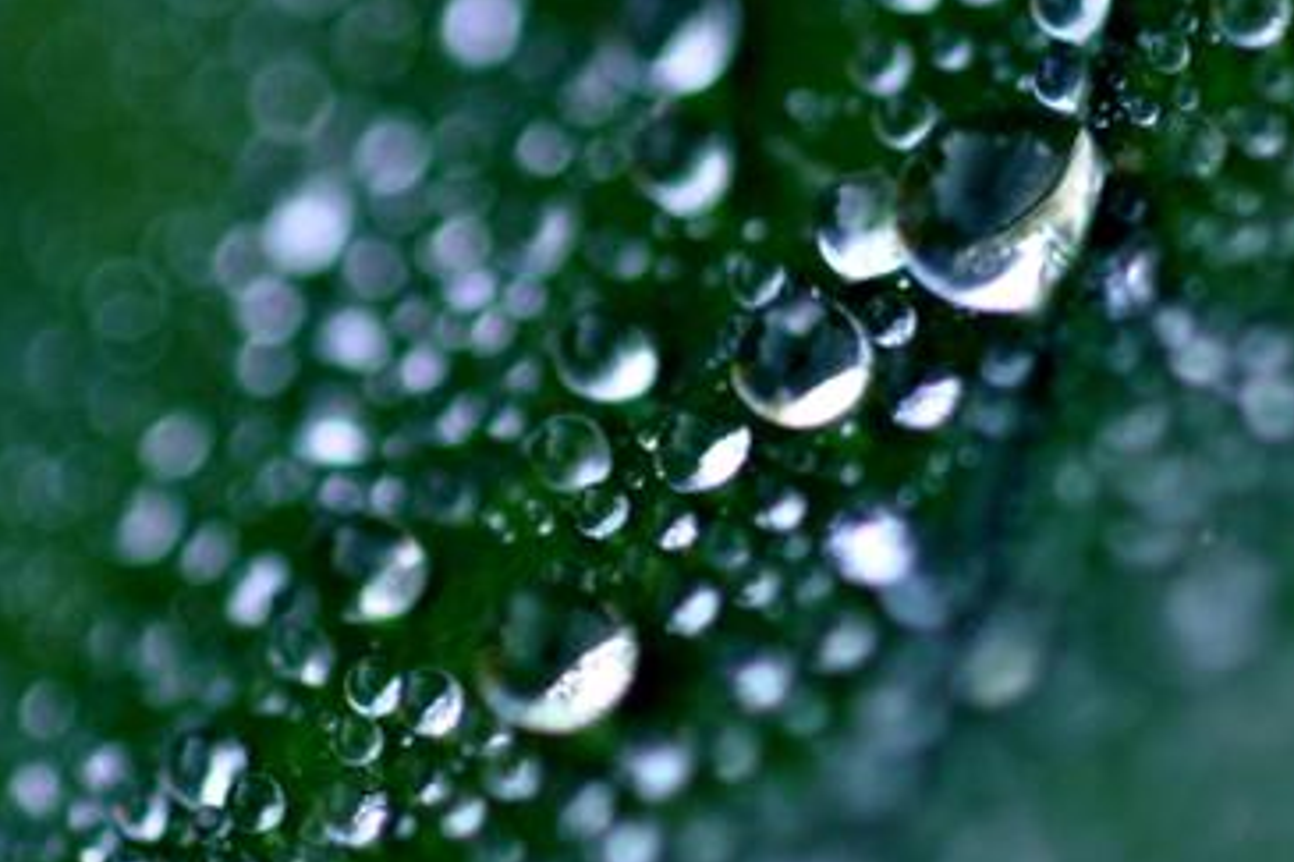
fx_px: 9299
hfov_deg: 8.0
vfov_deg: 5.3
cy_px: 300
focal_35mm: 259
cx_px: 939
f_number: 4.5
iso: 400
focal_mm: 105
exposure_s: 1/250
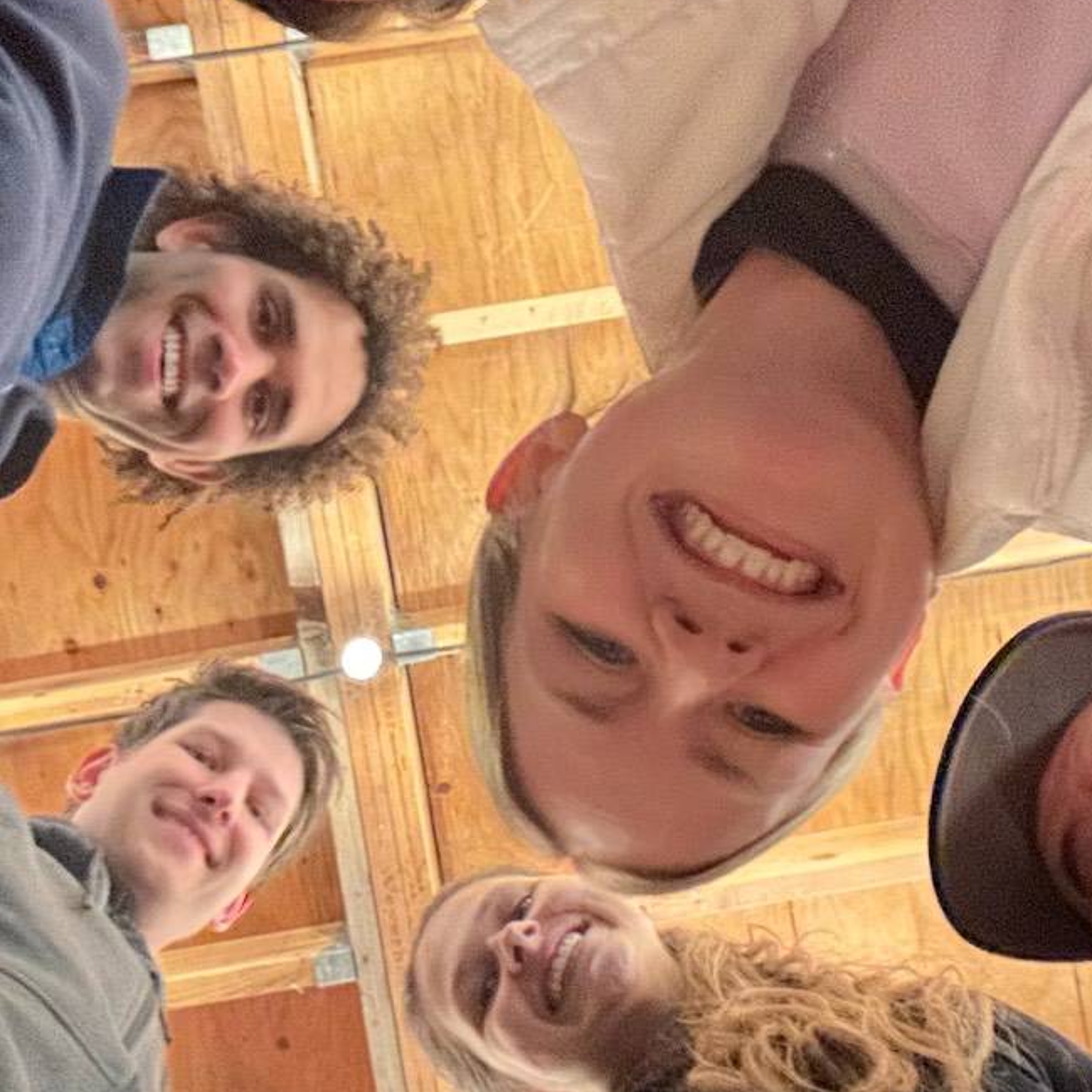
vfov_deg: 34.6
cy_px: 437
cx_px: 606
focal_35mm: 49
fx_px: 1749
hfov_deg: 34.6
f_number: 1.9
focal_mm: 2.69
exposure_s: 1/15
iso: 1250
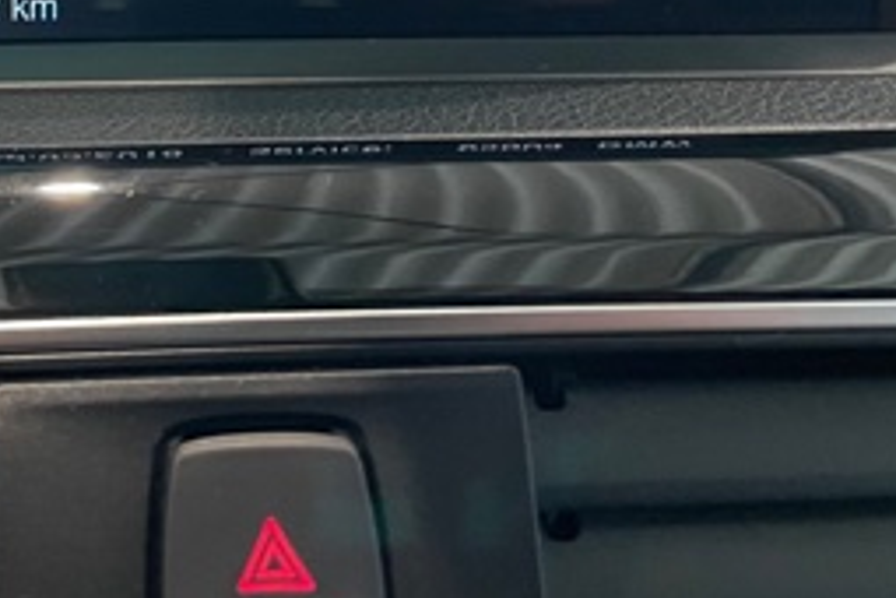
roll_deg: -1.7
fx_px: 1692
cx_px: 126
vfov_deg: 18.6
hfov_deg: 28.7
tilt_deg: -19.4
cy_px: -176
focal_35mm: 68
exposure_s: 1/59
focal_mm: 4.2
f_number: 1.6
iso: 160
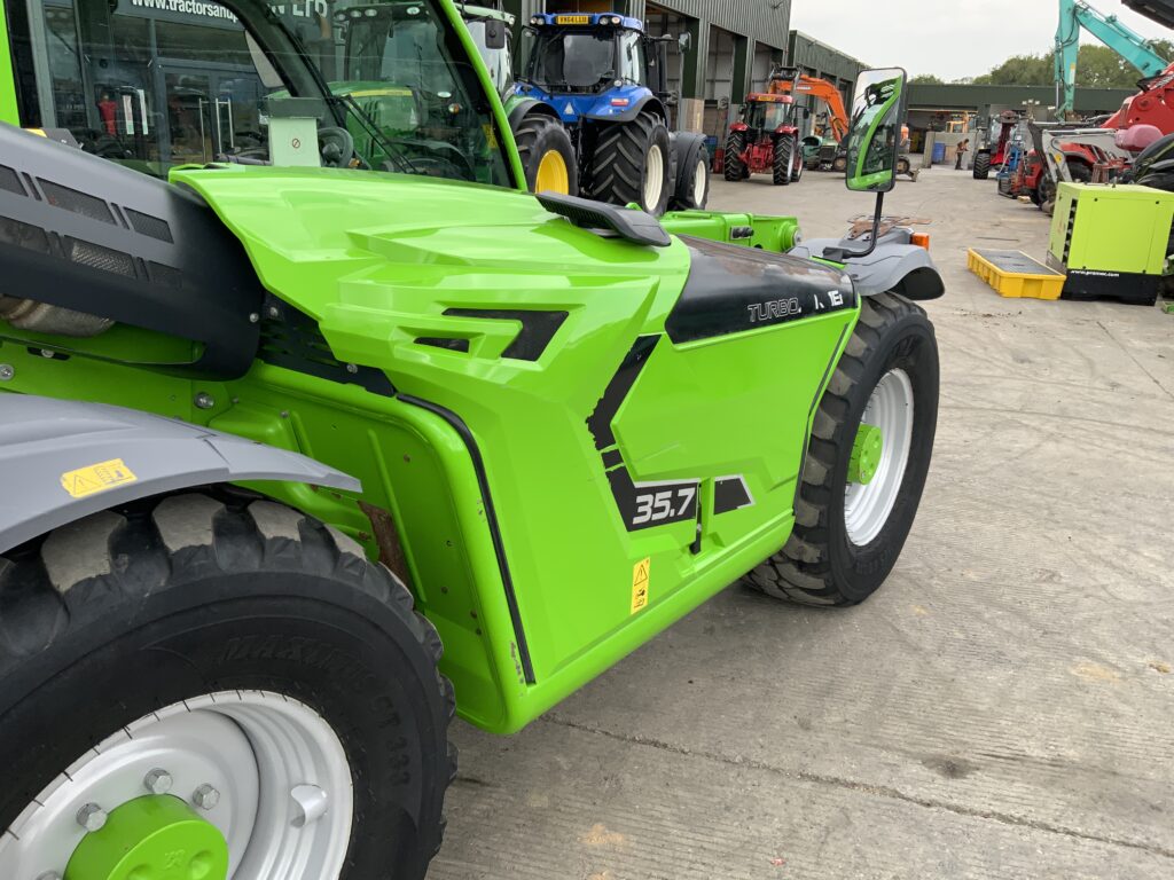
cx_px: 587
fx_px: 984
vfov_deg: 48.2
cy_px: 440
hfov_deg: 61.7
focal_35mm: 29
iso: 16
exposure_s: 1/351
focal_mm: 3
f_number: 1.8
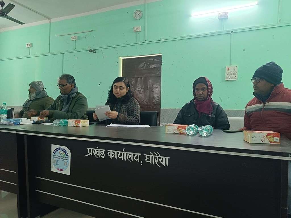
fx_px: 219
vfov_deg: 53.1
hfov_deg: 67.3
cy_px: 109
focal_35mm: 26
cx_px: 146
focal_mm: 5.25
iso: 400
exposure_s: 1/25
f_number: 1.75
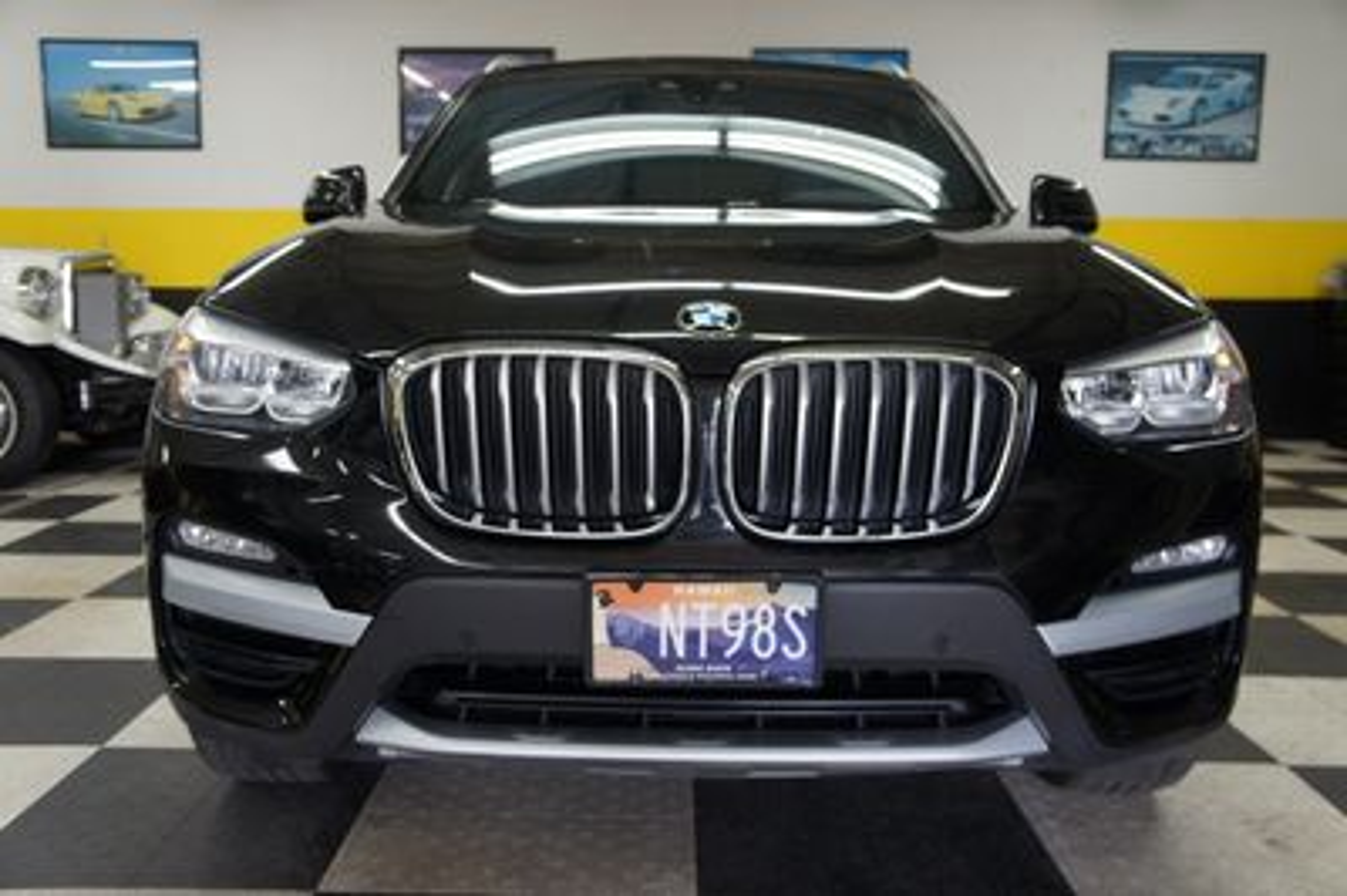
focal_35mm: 33
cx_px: 674
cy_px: 448
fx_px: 1234
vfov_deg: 39.9
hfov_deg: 57.3
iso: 200
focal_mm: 22
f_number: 4
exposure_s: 1/40
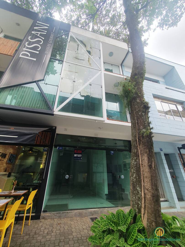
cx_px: 92
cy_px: 124
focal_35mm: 13
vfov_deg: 106.2
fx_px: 93
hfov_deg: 89.9
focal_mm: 1.8
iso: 50
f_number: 2.2
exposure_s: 1/120
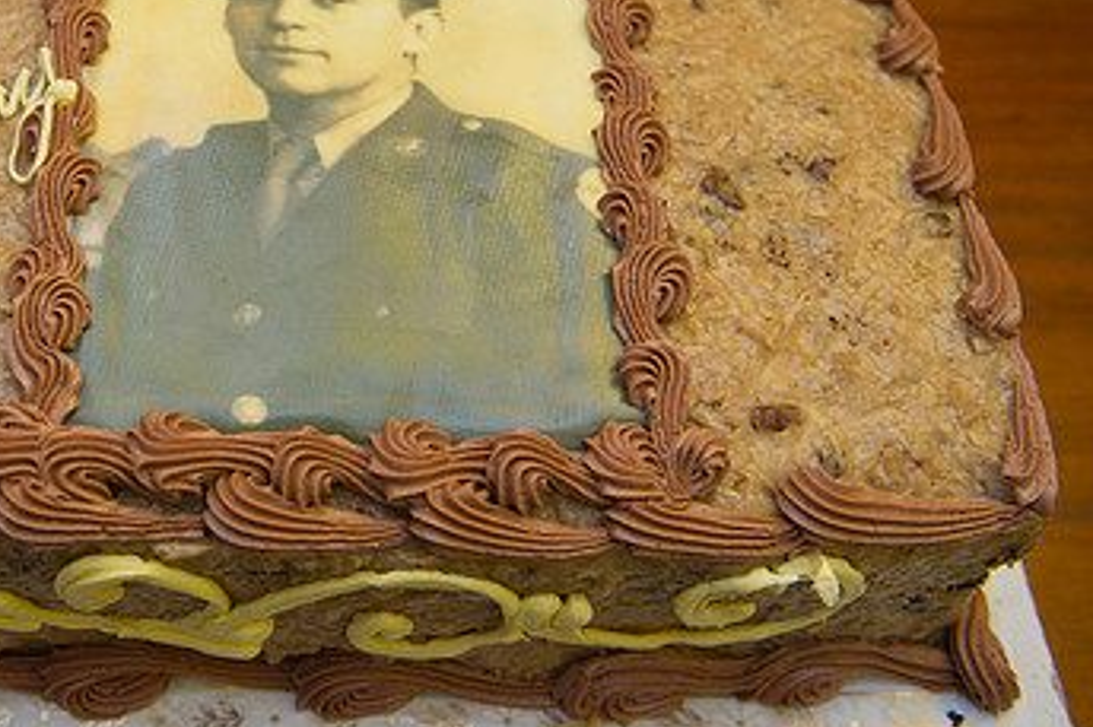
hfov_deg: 35.8
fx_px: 1639
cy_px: 137
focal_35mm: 54
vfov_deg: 24.6
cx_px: 238
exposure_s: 1/100
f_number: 3.5
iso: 200
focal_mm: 32
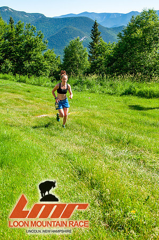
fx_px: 339
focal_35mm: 51
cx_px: 80
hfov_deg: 26.4
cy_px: 120
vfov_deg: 38.9
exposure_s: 1/400
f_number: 8
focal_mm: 34
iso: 200
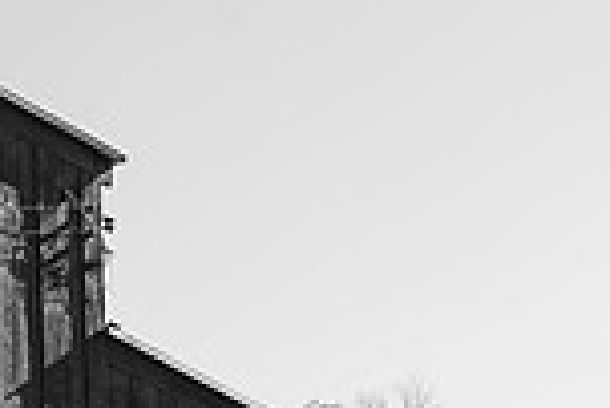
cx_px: -129
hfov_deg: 14.8
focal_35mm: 134
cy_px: 471
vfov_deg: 10.1
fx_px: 2273
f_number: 4.5
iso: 200
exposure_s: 1/500
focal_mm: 35
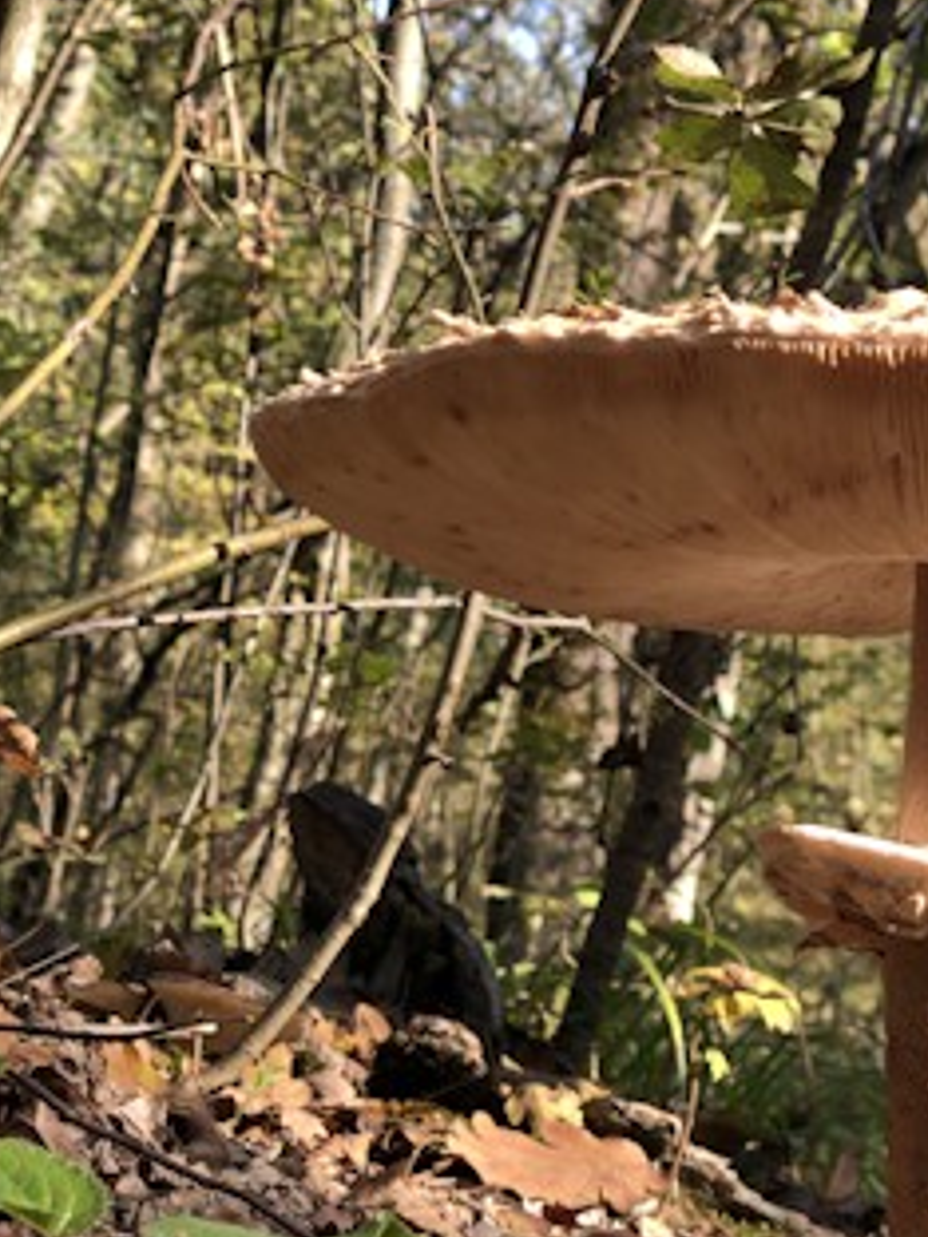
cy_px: 753
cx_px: 876
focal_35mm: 100
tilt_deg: +2.1
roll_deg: -4.0
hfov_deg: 14.6
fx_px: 3574
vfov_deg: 19.6
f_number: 2.4
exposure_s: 1/120
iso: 25
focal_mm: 6
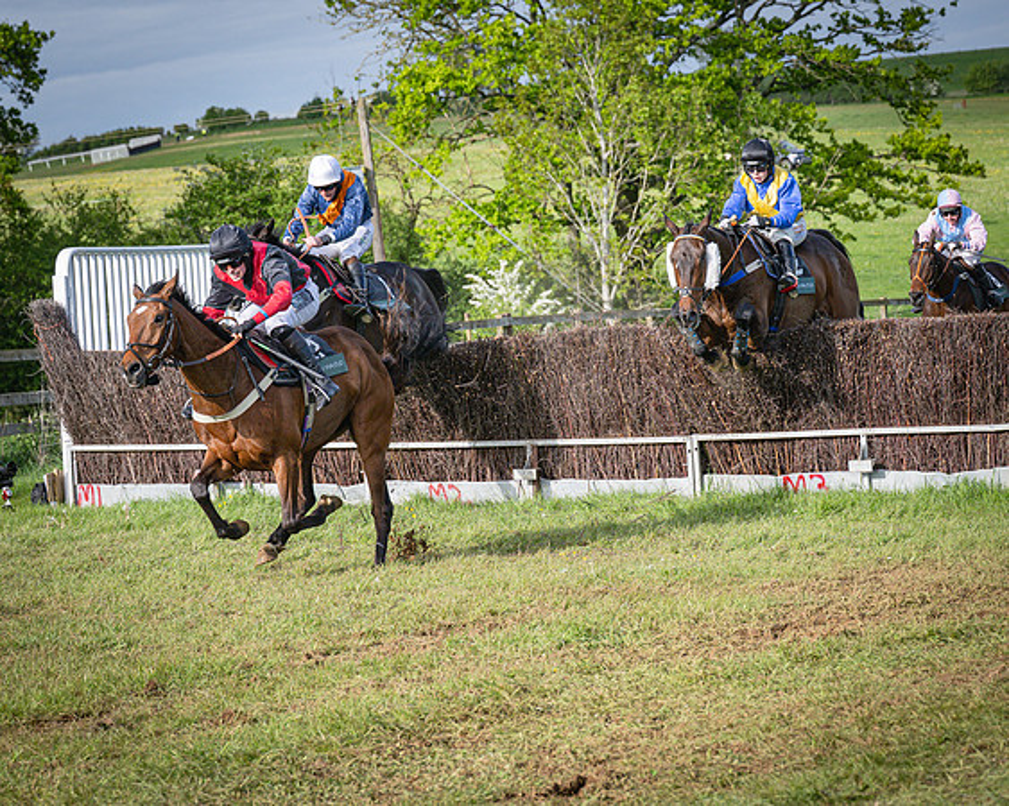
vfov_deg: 13.0
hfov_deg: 16.3
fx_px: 3532
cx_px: 504
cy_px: 403
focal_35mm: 118
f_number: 4
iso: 400
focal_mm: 70
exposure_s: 1/2500
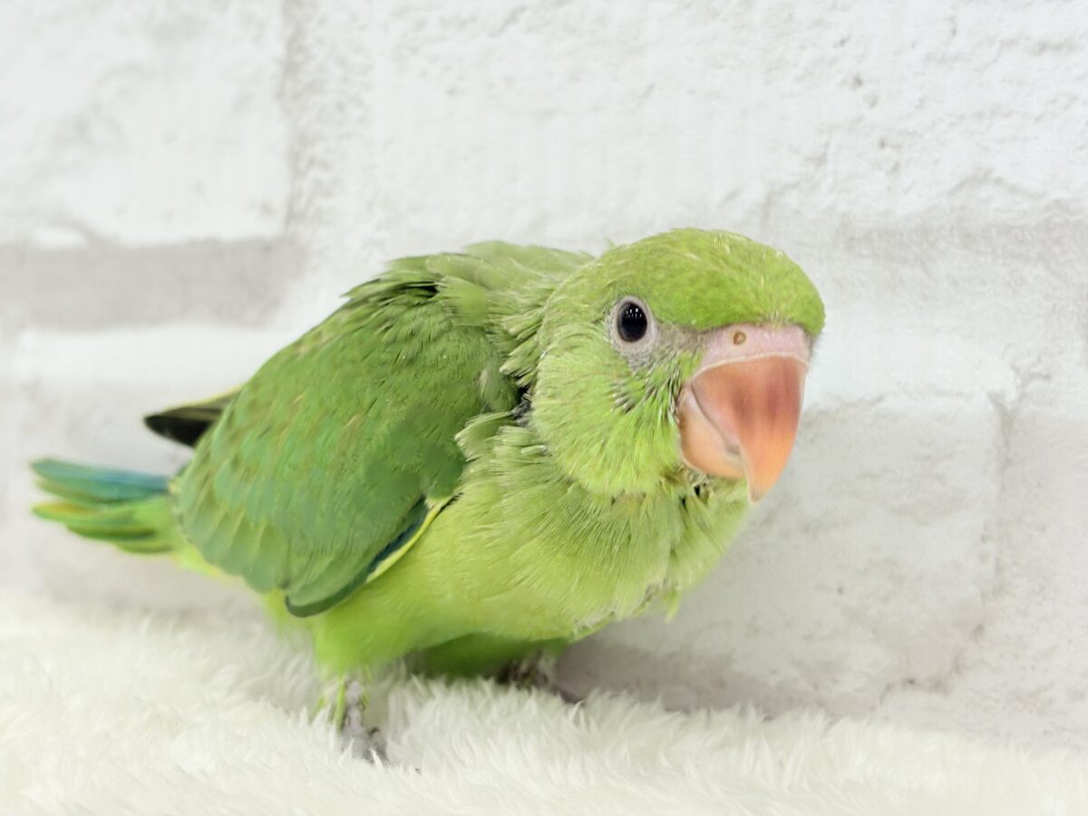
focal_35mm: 52
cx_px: 544
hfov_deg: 36.8
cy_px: 408
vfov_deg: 28.0
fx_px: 1634
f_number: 1.6
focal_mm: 5.96
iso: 80
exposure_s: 1/100
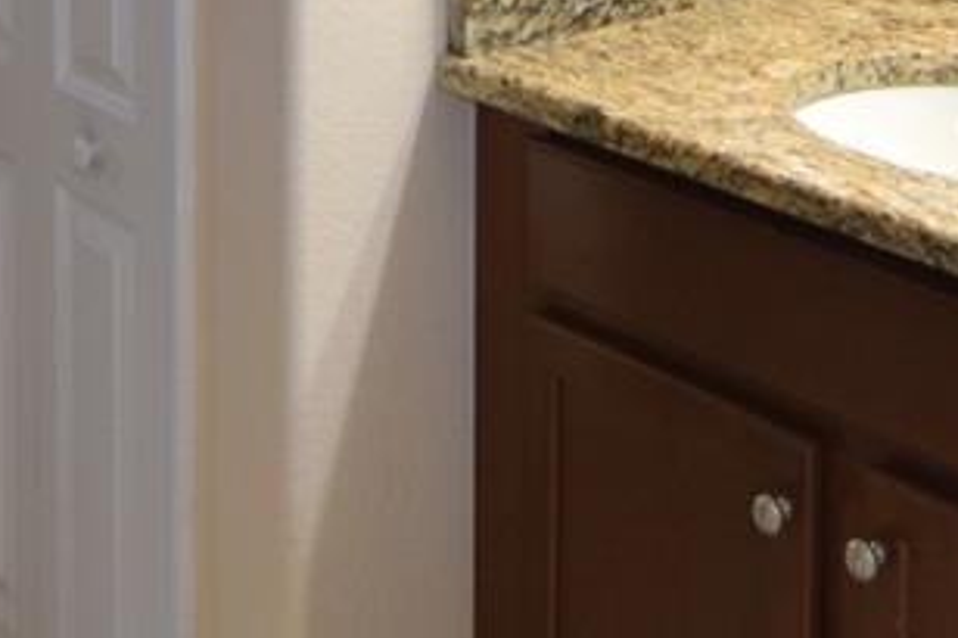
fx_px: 2276
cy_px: -467
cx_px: 597
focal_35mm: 86
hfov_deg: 23.7
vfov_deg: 14.3
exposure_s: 1/60
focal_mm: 11
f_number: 4
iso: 450
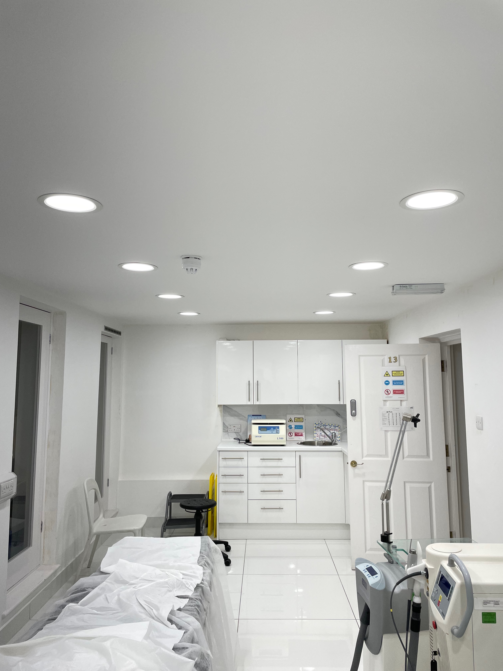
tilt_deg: +7.9
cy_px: 336
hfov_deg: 53.1
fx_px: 504
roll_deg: +0.1
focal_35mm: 26
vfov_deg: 67.3
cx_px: 252
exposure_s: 1/410
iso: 32
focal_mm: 4.2
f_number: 1.6
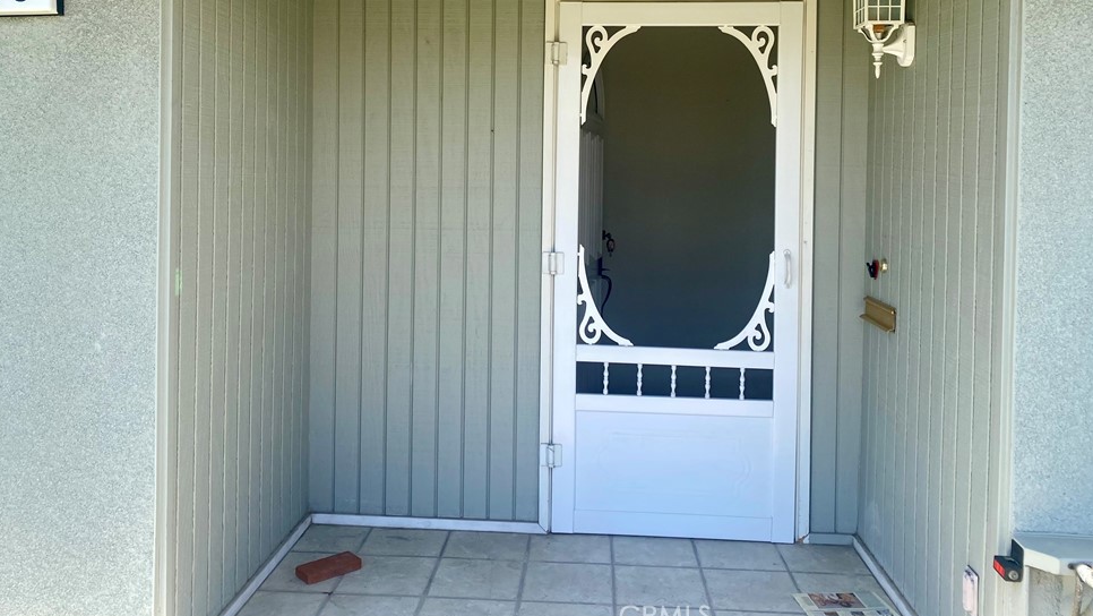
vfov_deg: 38.5
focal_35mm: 30
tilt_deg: -1.9
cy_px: 198
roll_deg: -2.5
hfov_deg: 64.3
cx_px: 536
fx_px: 870
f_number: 1.8
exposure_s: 1/919
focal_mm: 4.25
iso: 32
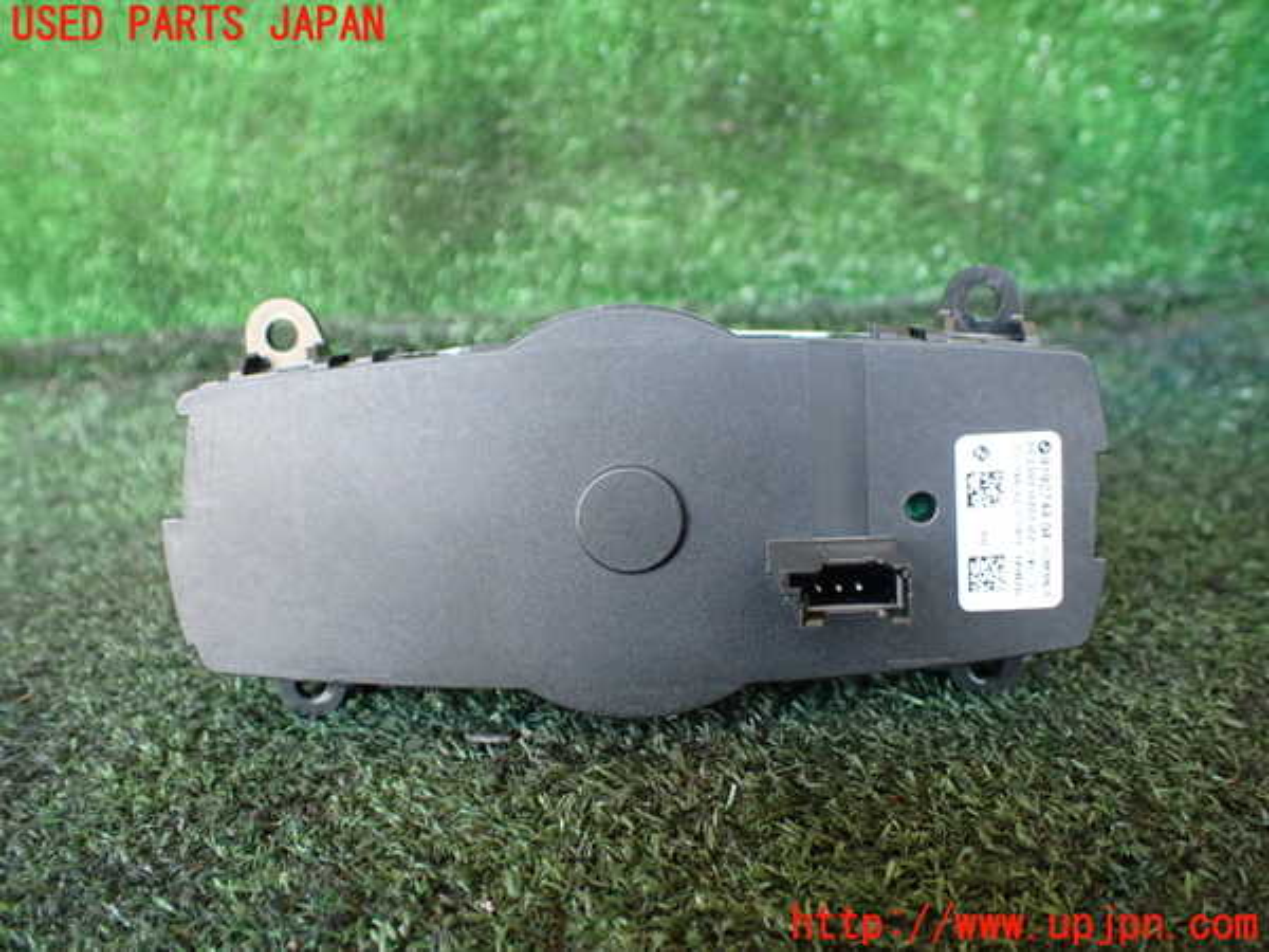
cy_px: 476
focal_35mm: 30
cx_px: 634
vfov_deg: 46.8
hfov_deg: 60.0
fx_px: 1100
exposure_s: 1/80
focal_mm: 5.4
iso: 800
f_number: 2.3
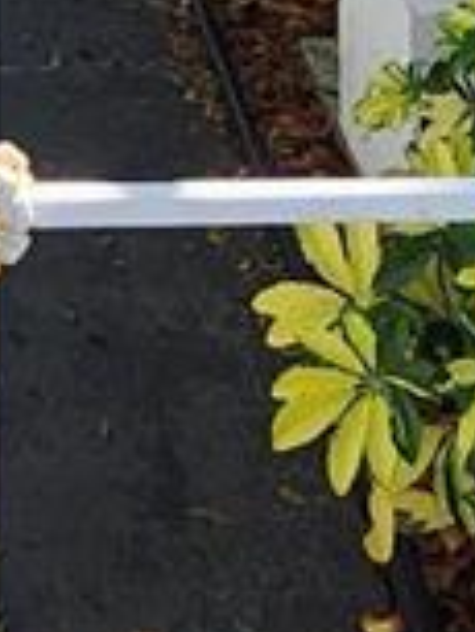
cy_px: -661
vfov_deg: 15.2
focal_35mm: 102
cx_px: -50
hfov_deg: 14.2
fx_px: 1864
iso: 40
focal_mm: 1.74
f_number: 2.2
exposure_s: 1/574
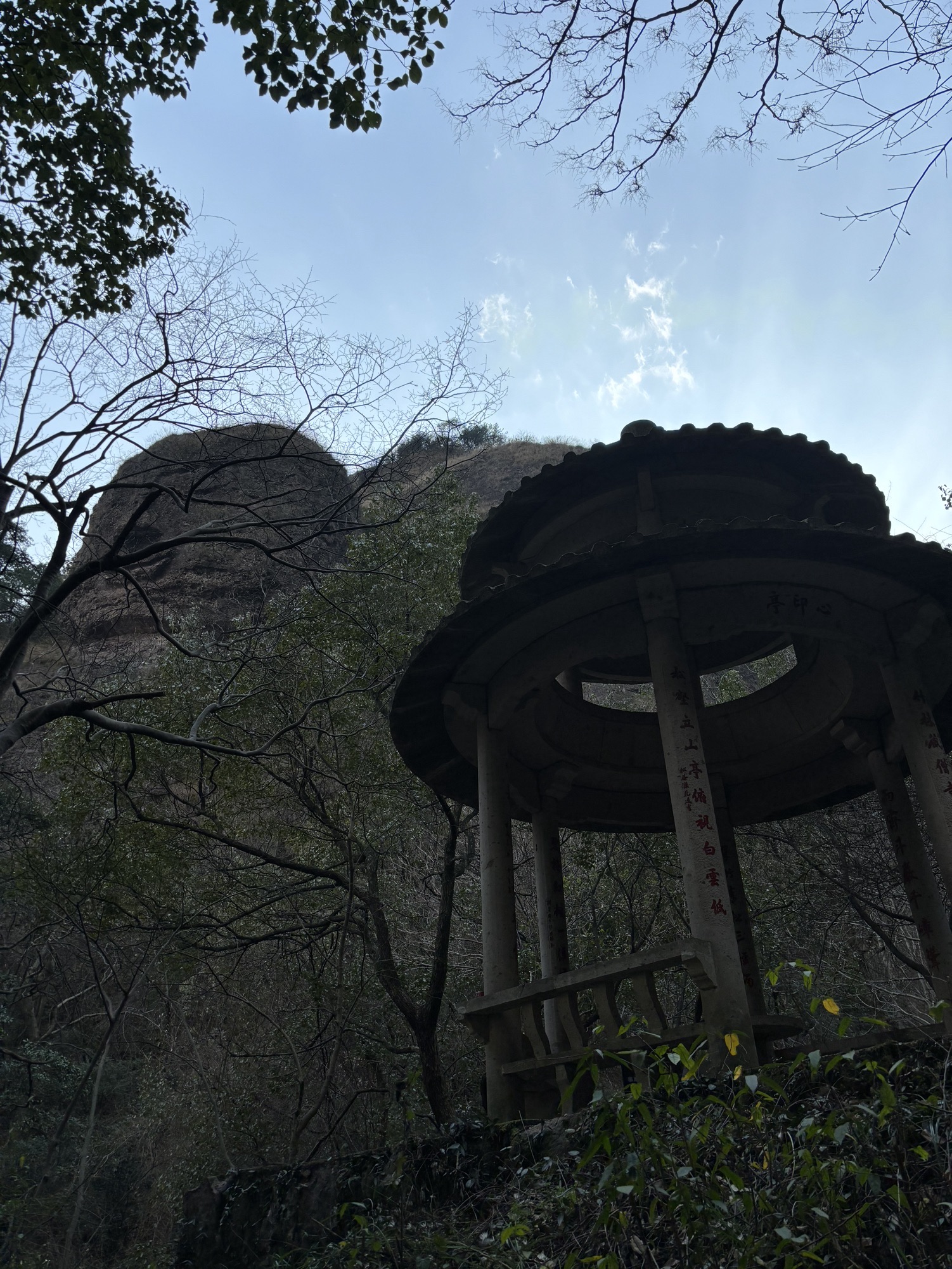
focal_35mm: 26
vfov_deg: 67.3
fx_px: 953
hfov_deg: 53.1
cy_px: 634
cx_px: 476
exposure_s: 1/1178
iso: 50
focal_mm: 5.96
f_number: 1.6
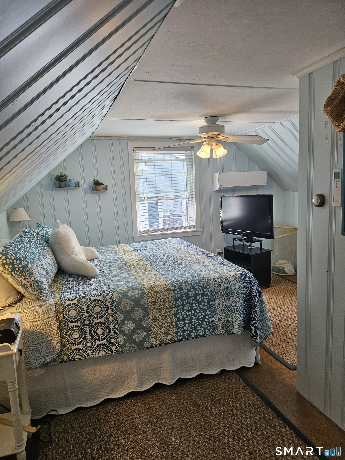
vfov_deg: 71.6
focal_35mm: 24
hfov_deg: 56.8
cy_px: 230
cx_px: 172
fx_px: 319
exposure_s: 1/120
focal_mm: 5
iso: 125
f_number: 1.8
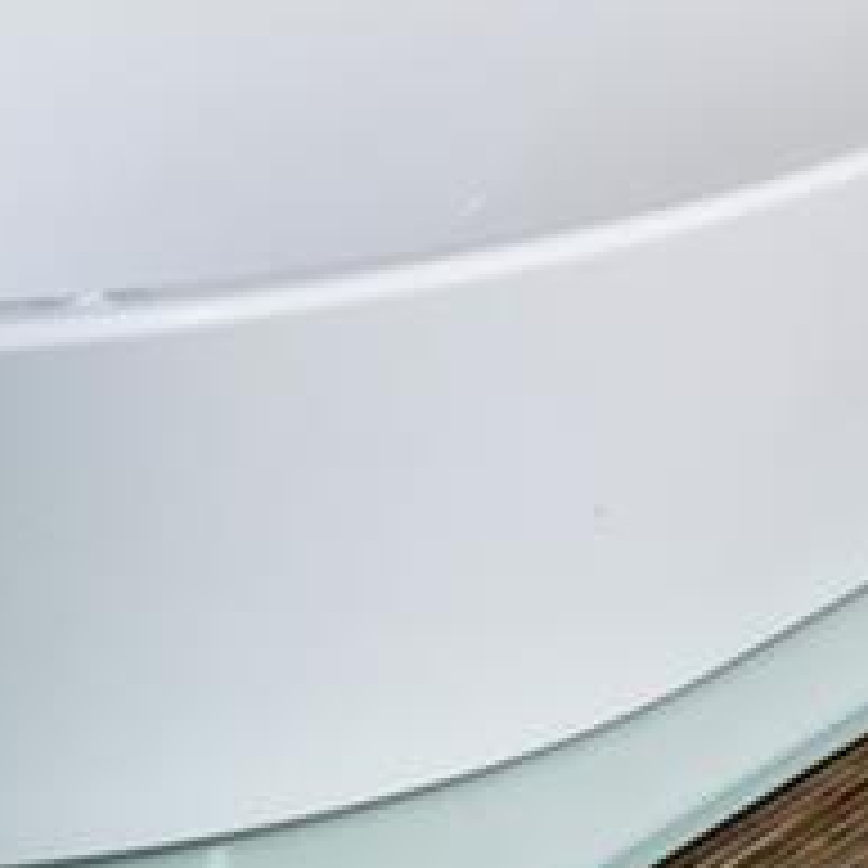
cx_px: 3904
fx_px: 4213
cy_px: -1140
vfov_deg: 10.3
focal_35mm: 148
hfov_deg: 7.0
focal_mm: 11
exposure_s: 1/125
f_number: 8
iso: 640
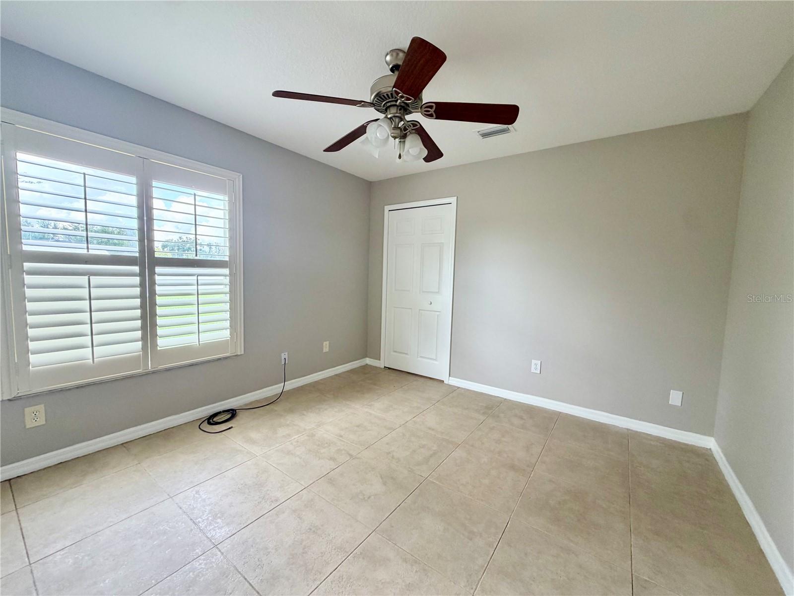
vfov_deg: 85.7
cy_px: 298
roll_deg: -3.1
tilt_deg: -4.8
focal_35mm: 14
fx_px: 321
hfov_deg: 102.1
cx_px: 397
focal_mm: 2.22
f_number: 2.2
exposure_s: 1/121
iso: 160
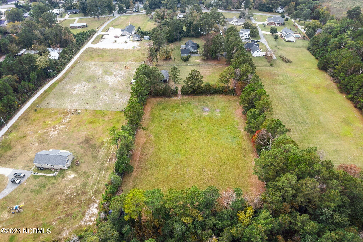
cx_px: 182
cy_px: 121
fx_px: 222
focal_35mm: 22
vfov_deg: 57.2
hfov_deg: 78.6
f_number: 2.8
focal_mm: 8.38
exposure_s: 1/25
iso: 100
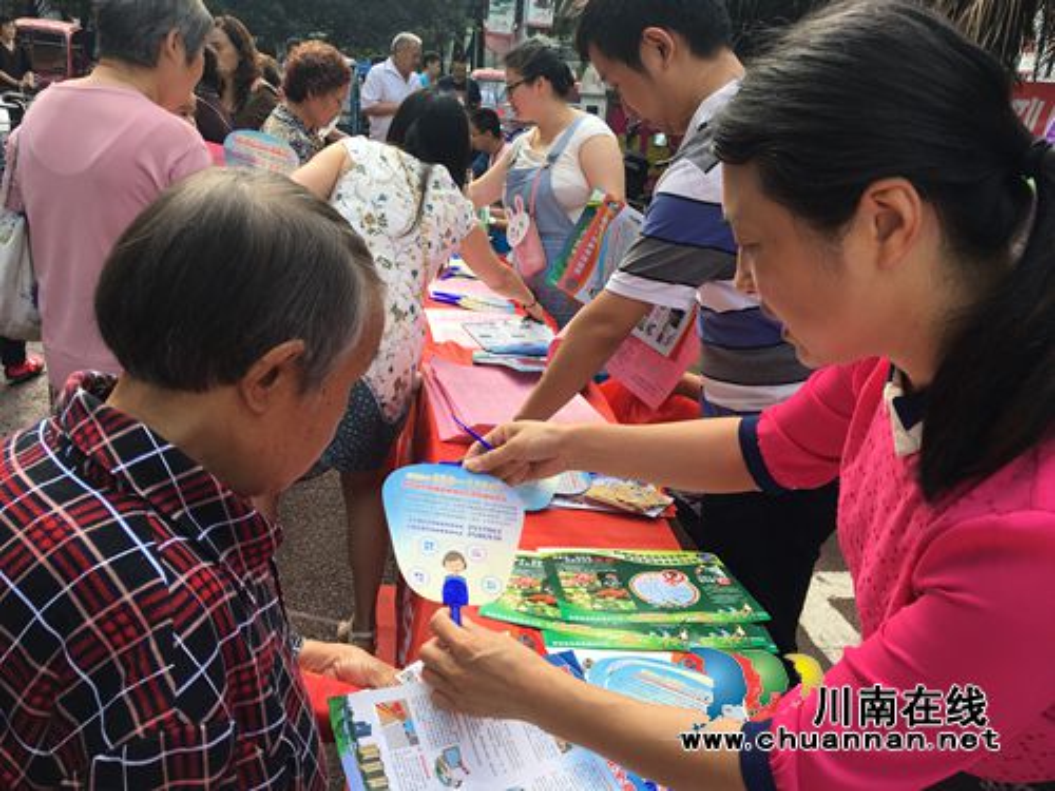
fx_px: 884
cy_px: 396
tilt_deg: -17.8
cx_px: 528
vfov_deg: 48.2
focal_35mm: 29
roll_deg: -3.5
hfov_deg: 61.7
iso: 25
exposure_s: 1/364
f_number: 2.2
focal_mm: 4.15
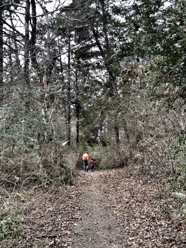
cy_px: 149
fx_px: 301
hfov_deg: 34.3
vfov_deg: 44.6
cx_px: 96
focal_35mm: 42
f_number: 2.4
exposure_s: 1/129
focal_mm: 4.28
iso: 50
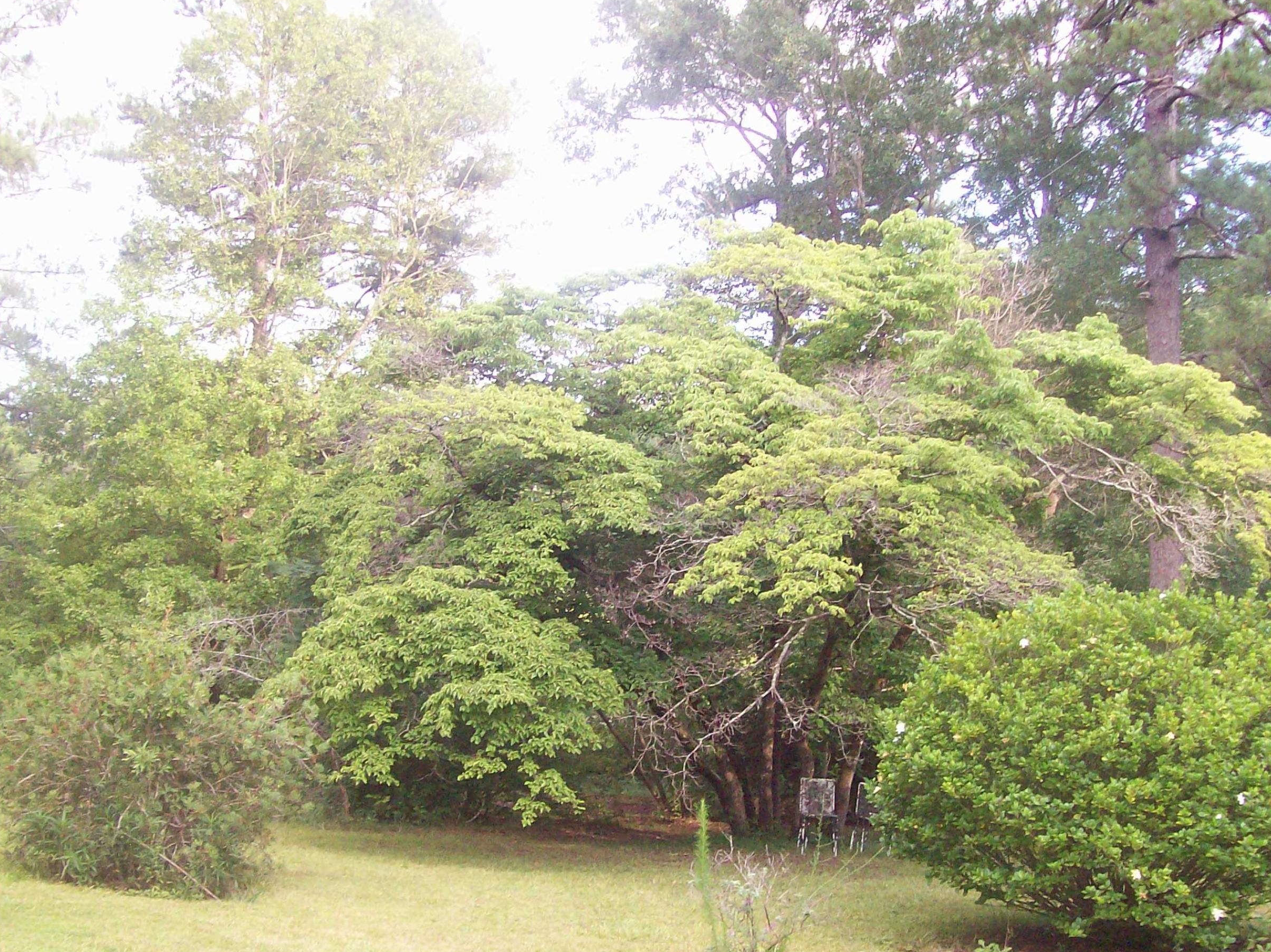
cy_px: 555
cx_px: 598
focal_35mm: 45
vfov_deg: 32.1
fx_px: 1652
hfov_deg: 42.1
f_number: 2.7
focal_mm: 6
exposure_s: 1/109
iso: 140
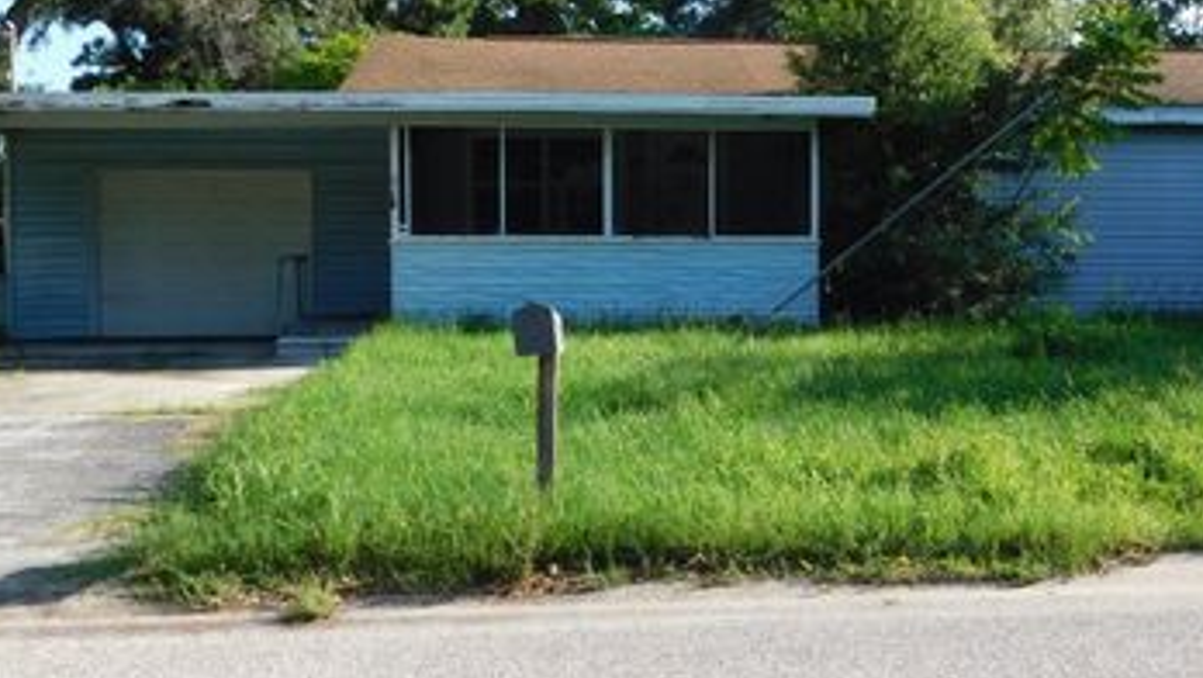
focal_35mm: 47
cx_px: 722
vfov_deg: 25.4
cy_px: 285
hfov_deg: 43.5
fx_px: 1500
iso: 125
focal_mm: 5.3
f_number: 3.2
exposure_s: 1/500
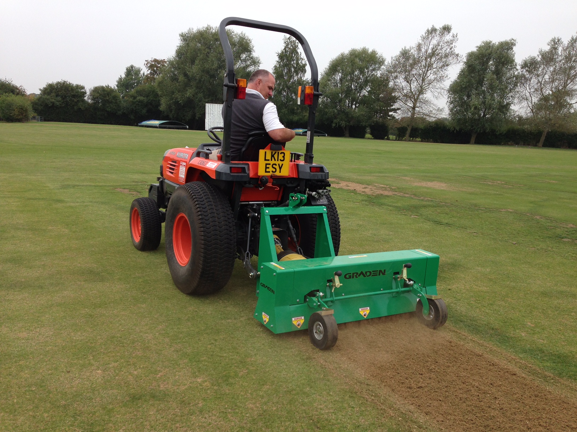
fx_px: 550
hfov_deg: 55.4
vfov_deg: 42.9
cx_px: 288
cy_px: 216
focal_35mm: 33
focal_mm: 4.13
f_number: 2.4
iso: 50
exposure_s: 1/723
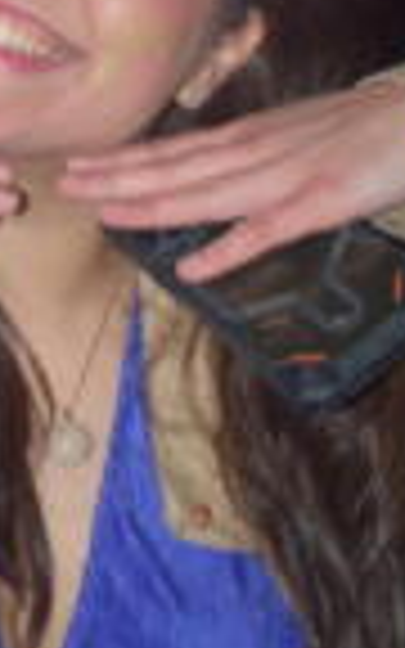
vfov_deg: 17.3
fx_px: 2066
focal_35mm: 117
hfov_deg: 11.1
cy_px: -27
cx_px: 61
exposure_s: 1/60
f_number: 3.8
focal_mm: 22
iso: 1400
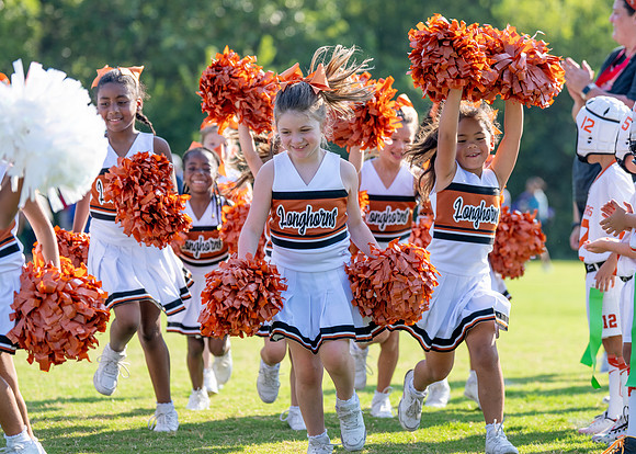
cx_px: 356
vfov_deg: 10.7
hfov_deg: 14.9
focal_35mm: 134
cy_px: 198
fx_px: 2423
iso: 200
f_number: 2.8
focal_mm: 109
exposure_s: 1/1600
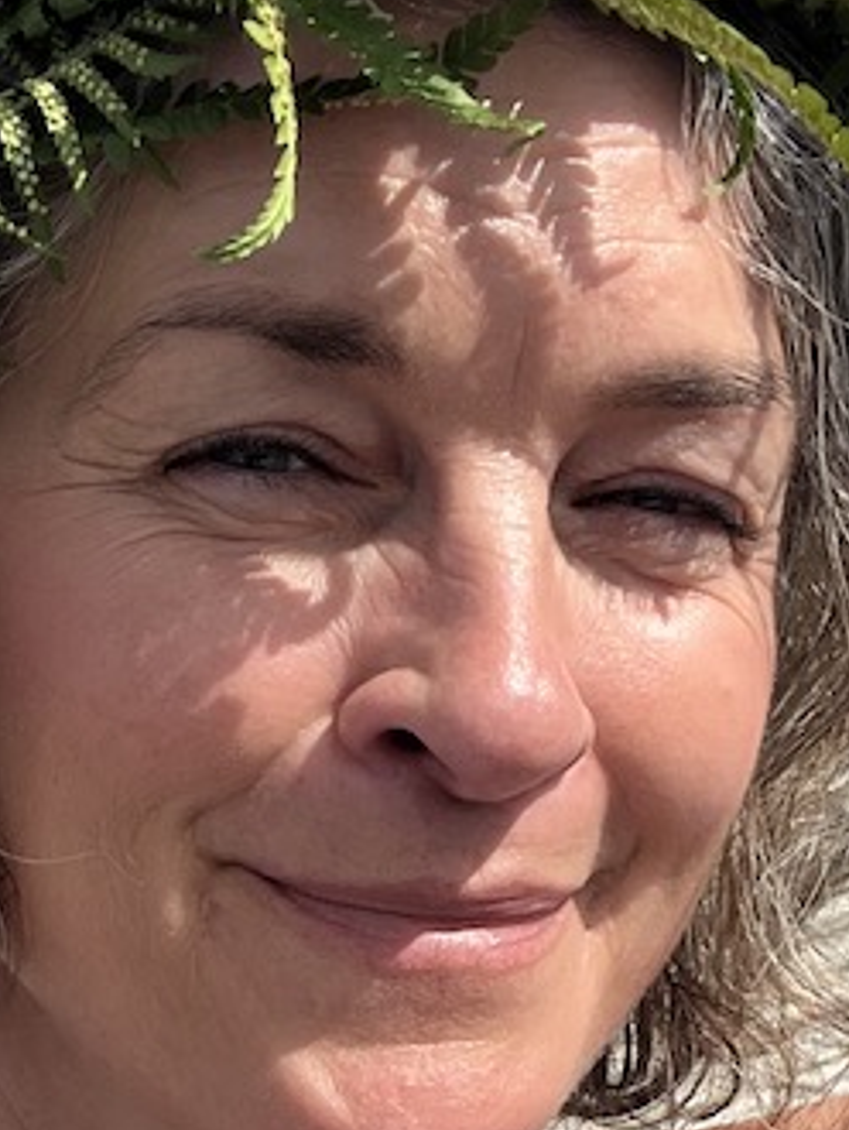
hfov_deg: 18.7
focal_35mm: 78
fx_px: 2547
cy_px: 1315
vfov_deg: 23.1
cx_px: 120
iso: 32
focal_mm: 2.71
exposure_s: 1/1080
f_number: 2.2
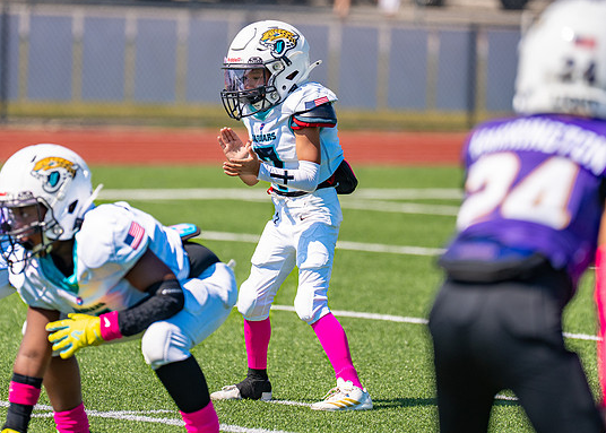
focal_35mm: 353
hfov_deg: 5.7
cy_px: 170
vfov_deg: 4.1
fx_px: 6076
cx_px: 280
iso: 100
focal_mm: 200
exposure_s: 1/2000
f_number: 2.8
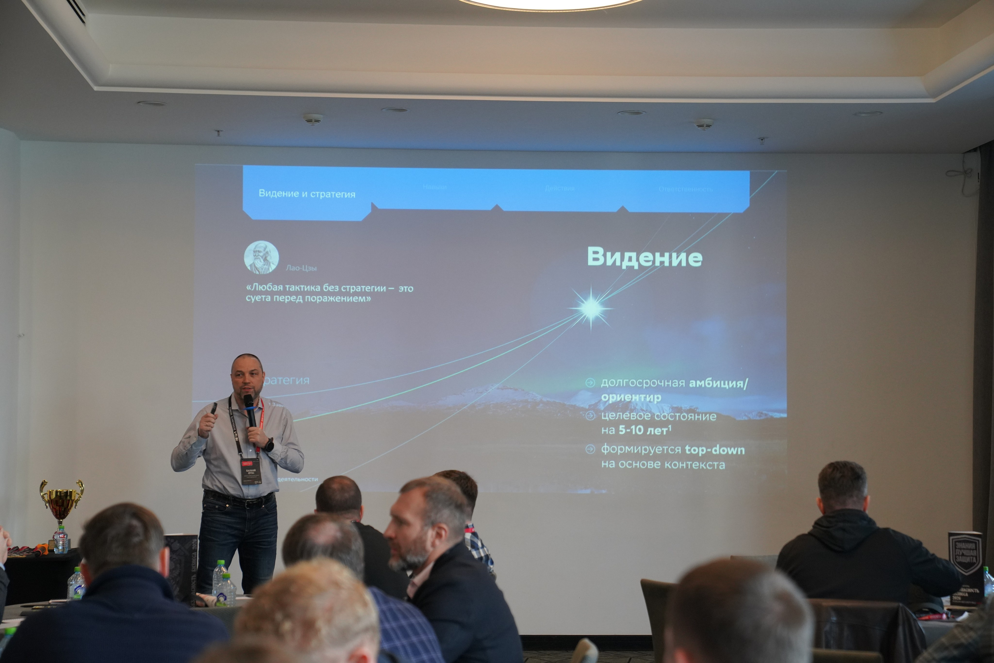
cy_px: 332
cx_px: 497
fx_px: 1933
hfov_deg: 28.8
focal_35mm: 70
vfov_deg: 19.5
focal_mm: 70
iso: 2000
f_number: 4
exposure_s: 1/160
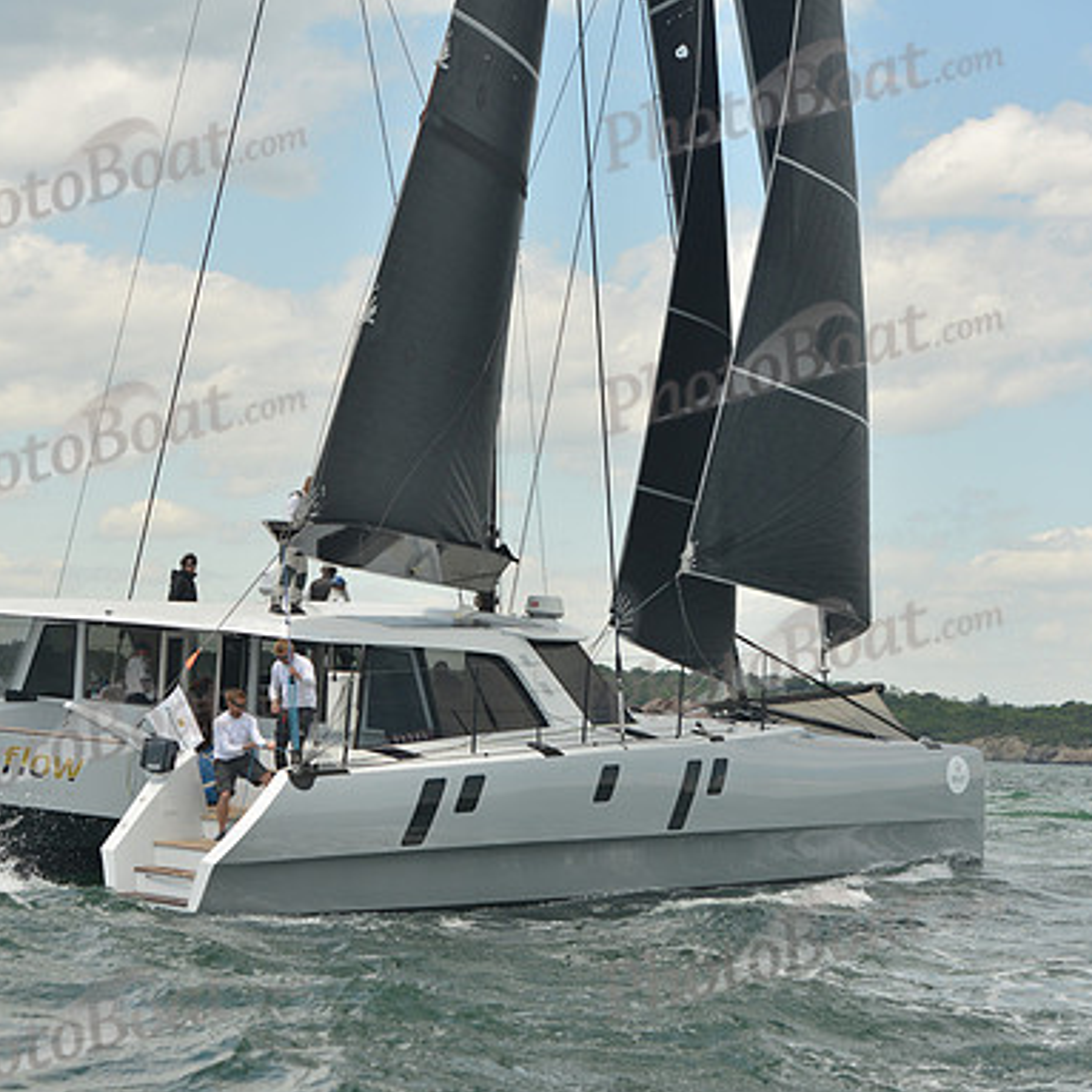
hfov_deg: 19.3
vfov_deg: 19.3
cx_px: 456
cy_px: 549
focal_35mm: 90
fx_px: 3212
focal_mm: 70
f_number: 5
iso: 400
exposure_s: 1/800
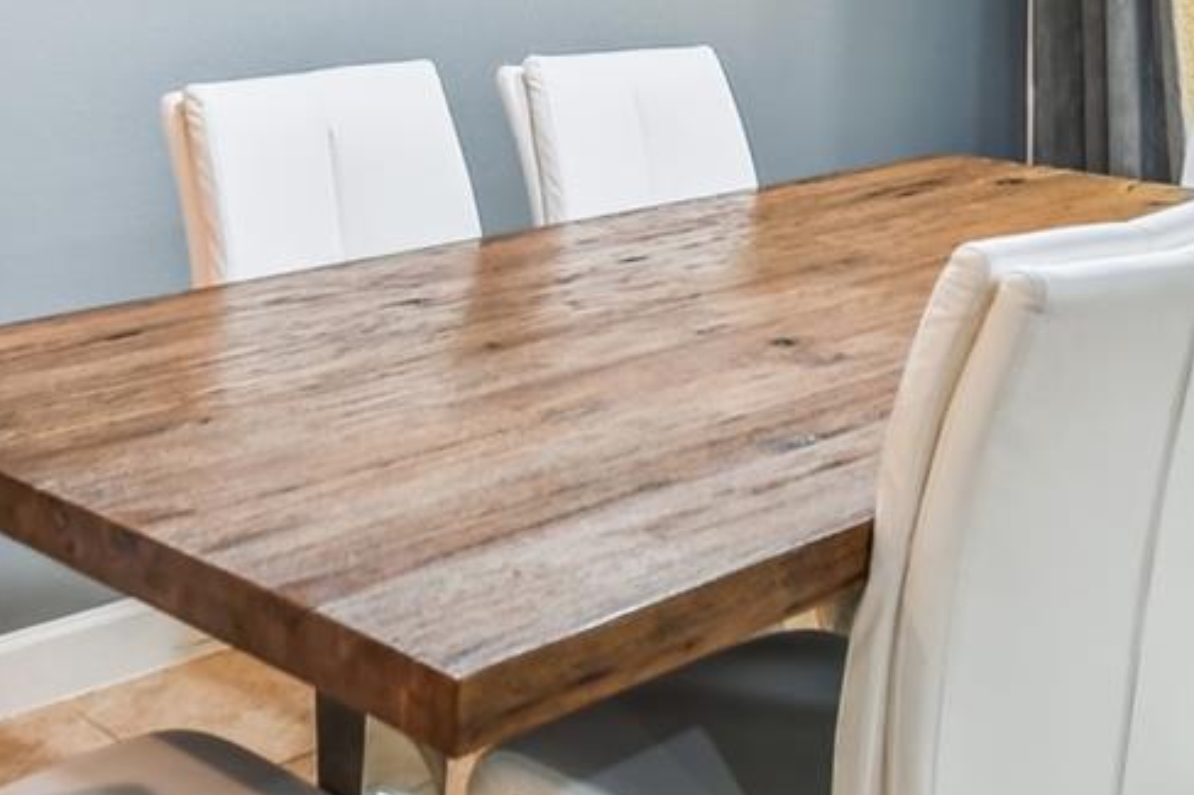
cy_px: -86
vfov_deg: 21.7
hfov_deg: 33.9
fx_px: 1956
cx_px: 541
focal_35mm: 59
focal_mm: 12
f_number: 7.1
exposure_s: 1/5
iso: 100
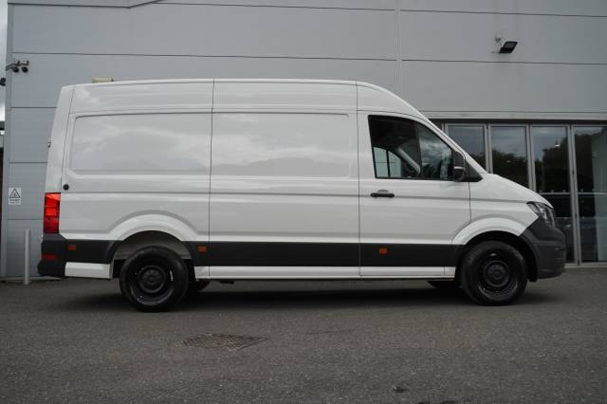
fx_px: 531
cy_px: 202
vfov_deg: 41.7
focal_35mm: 32
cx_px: 304
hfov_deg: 59.5
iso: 400
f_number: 6.3
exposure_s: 1/640
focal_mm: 21
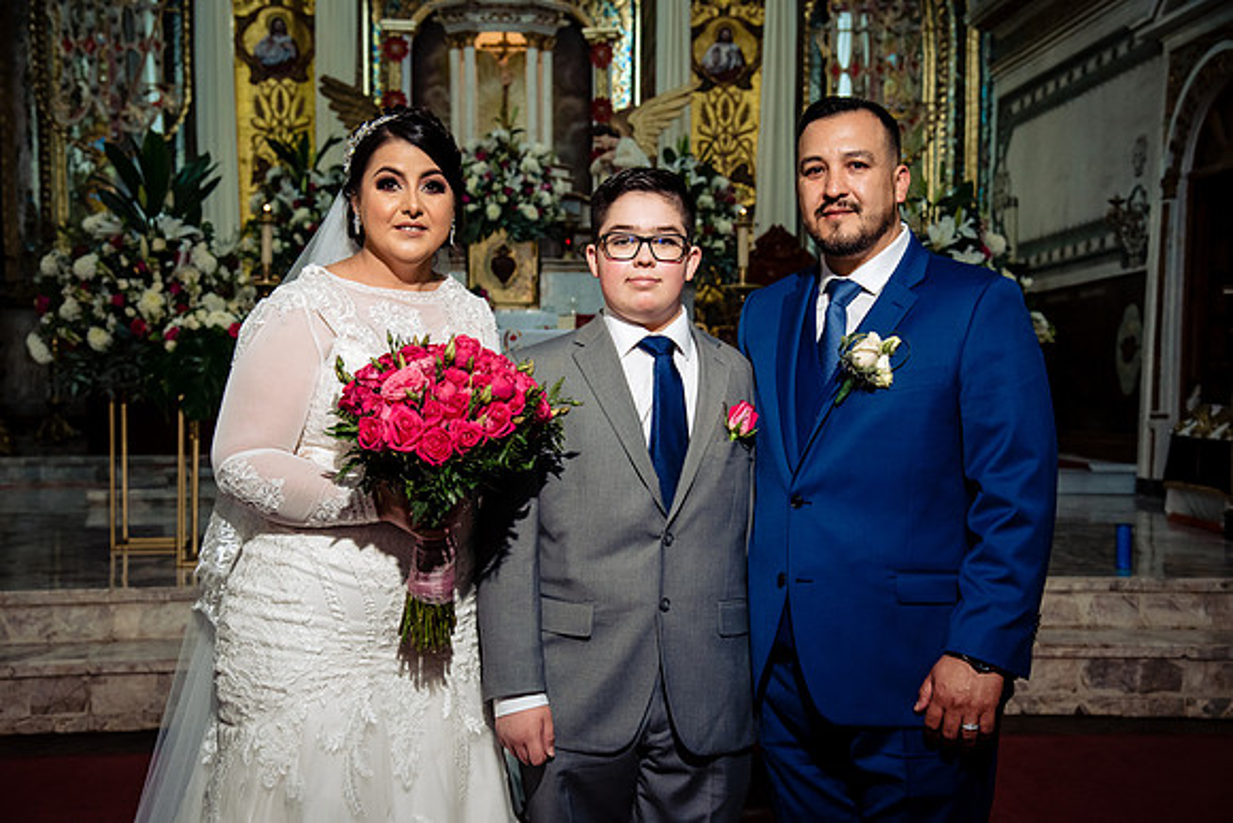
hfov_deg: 39.6
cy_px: 412
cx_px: 616
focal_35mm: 50
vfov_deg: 27.0
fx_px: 1713
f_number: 6.3
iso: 2000
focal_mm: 50
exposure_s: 1/125
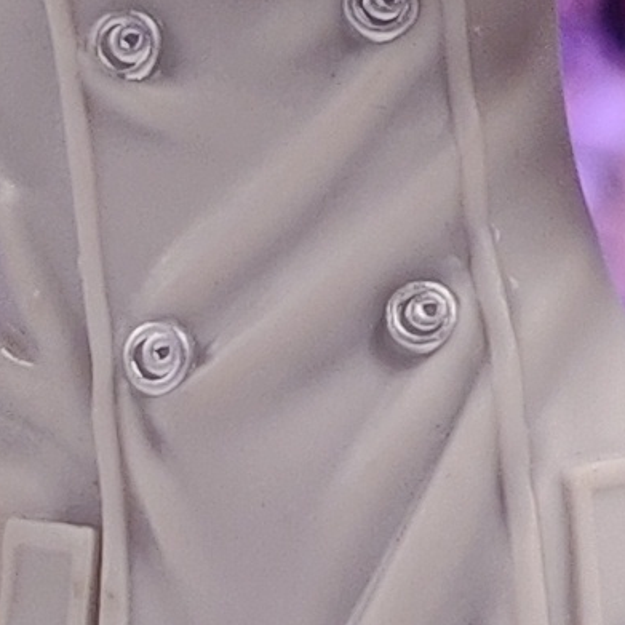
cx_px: 213
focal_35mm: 590
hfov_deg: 3.0
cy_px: 857
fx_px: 12052
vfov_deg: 3.0
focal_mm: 7.48
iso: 400
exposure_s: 1/17.3
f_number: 2.4
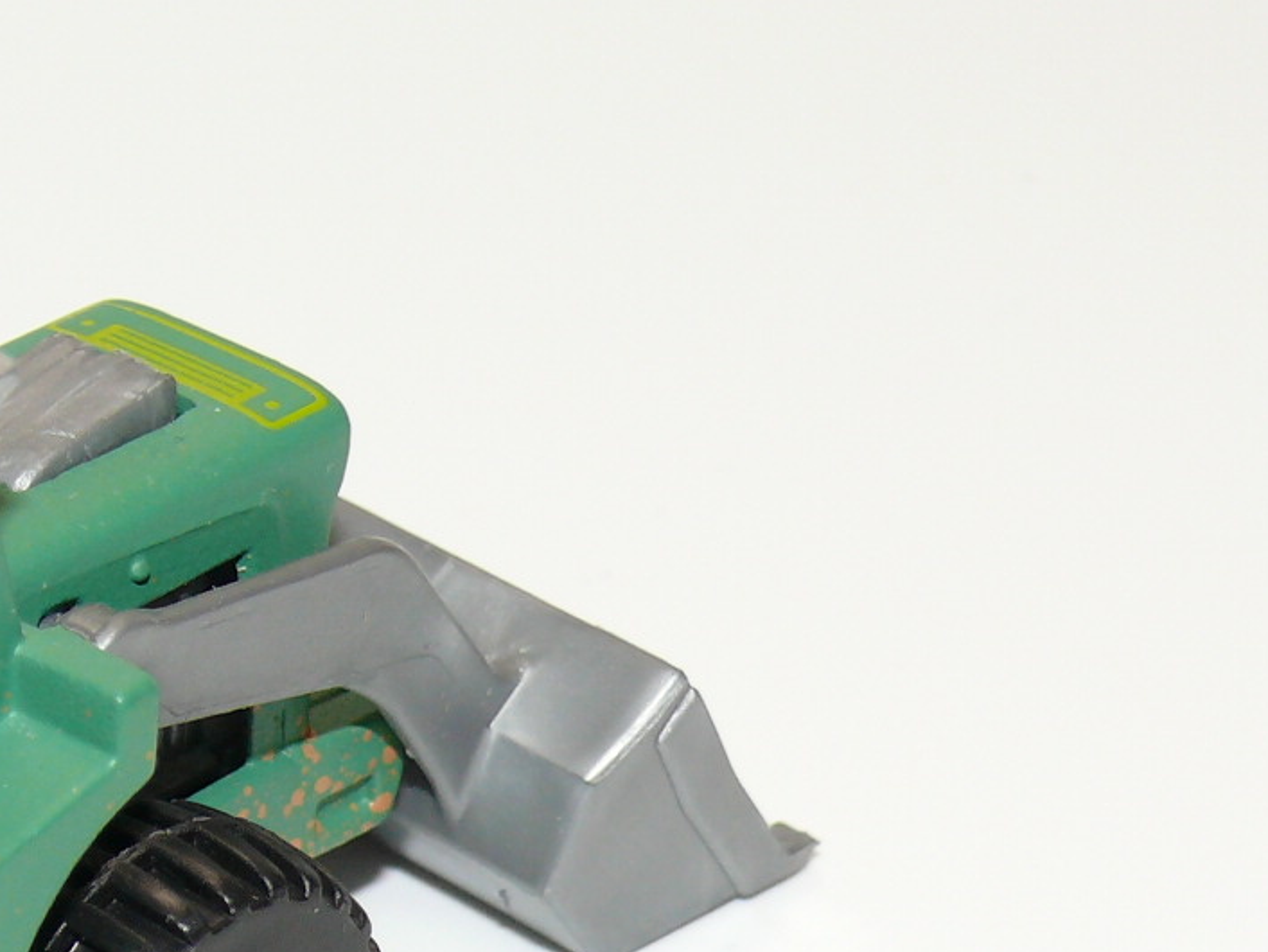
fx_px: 5643
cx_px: -145
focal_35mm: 154
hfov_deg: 12.6
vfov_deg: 9.6
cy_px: 817
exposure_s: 1/30
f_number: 4
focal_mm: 10.8
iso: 100
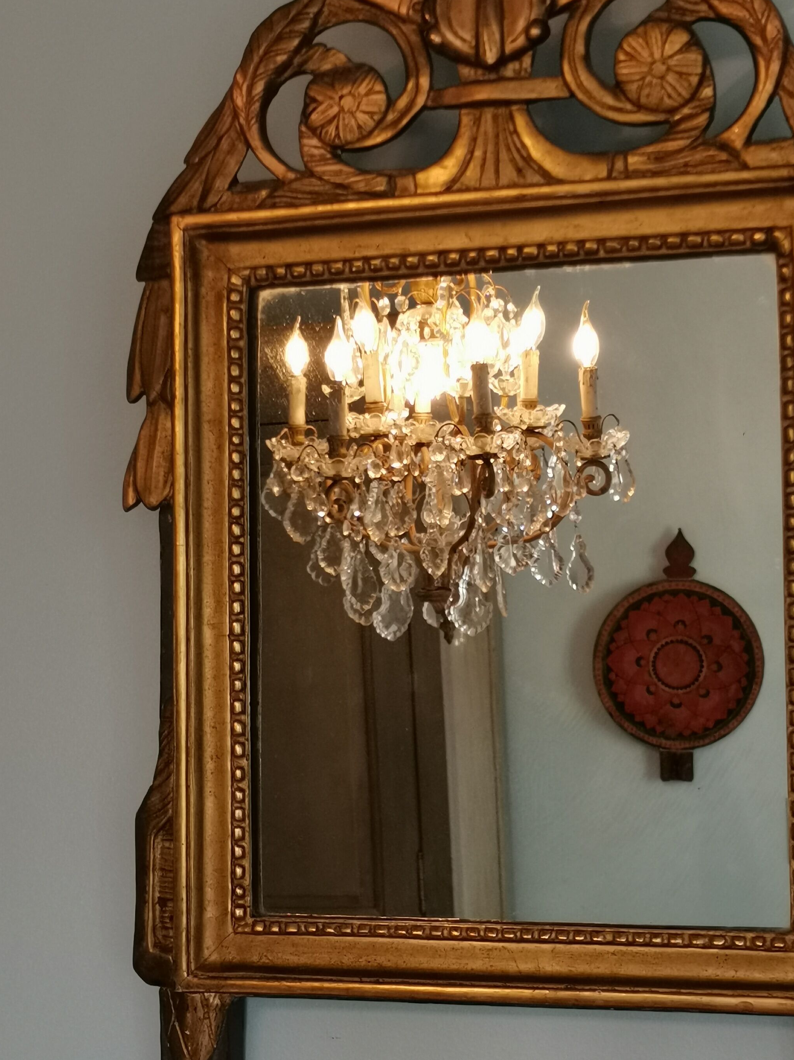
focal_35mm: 62
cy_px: 505
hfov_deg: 23.6
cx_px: 453
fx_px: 1896
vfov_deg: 31.2
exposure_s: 1/100
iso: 200
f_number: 1.8
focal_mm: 4.75
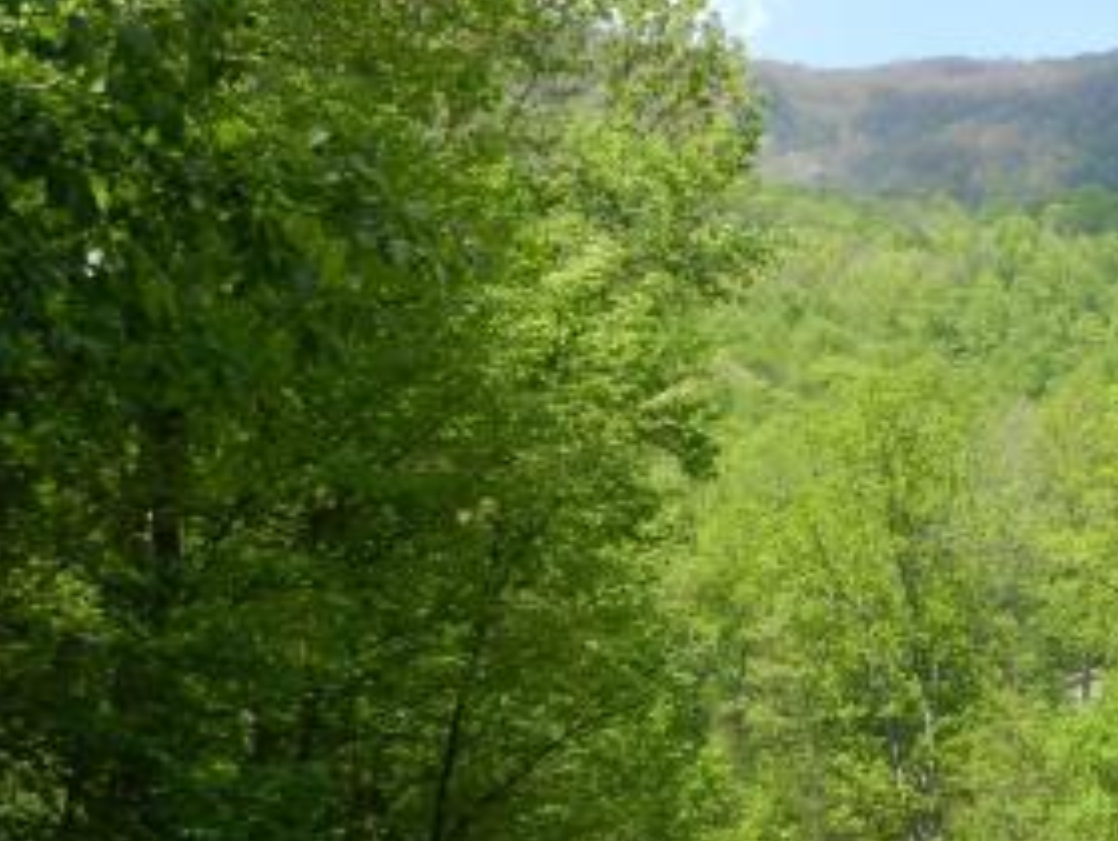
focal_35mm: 79
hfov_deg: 23.7
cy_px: 453
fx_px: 2555
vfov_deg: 18.7
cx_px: 1090
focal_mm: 6.7
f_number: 4
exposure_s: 1/640
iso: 160
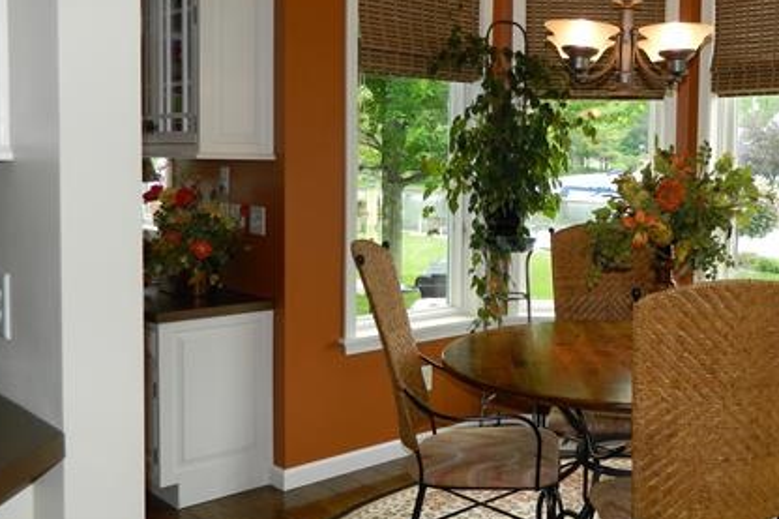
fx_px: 865
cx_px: 571
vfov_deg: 33.3
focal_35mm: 40
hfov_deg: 46.9
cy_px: 217
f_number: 3.1
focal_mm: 4.5
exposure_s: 1/60
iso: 80
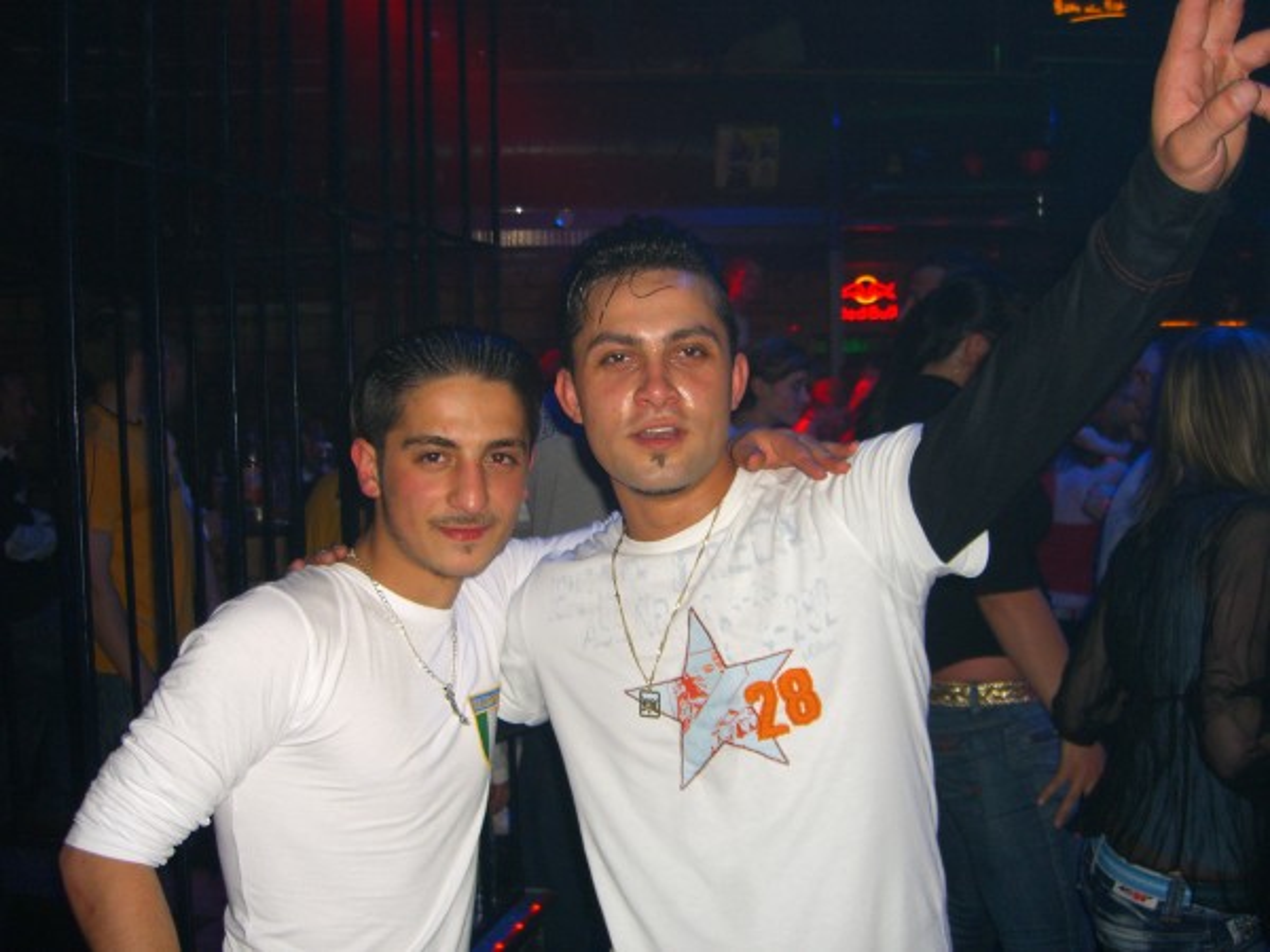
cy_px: 476
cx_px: 635
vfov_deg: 37.7
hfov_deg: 49.0
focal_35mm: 38
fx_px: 1394
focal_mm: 7.9
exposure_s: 1/60
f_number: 2.8
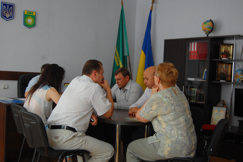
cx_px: 122
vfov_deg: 28.9
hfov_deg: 42.4
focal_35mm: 46
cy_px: 81
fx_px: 314
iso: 400
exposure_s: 1/125
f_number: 4.5
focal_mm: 31
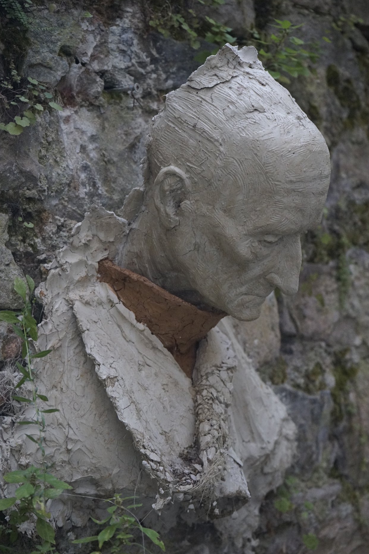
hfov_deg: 22.6
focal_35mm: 60
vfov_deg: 33.4
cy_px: 284
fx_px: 923
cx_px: 190
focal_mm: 58
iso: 5000
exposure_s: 1/160
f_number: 5
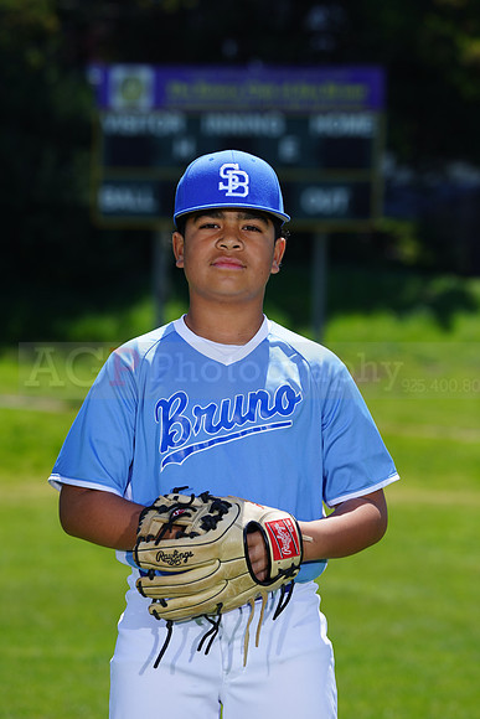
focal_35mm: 232
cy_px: 360
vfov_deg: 8.9
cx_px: 240
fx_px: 4637
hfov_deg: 5.9
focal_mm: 232
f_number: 8
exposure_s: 1/250
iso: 100
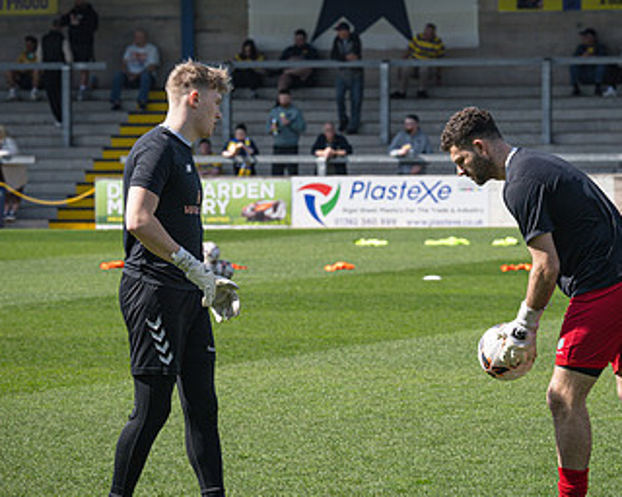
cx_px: 350
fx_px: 5210
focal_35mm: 283
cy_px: 213
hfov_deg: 6.8
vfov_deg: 5.5
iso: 200
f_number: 6.3
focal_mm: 135
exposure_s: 1/800
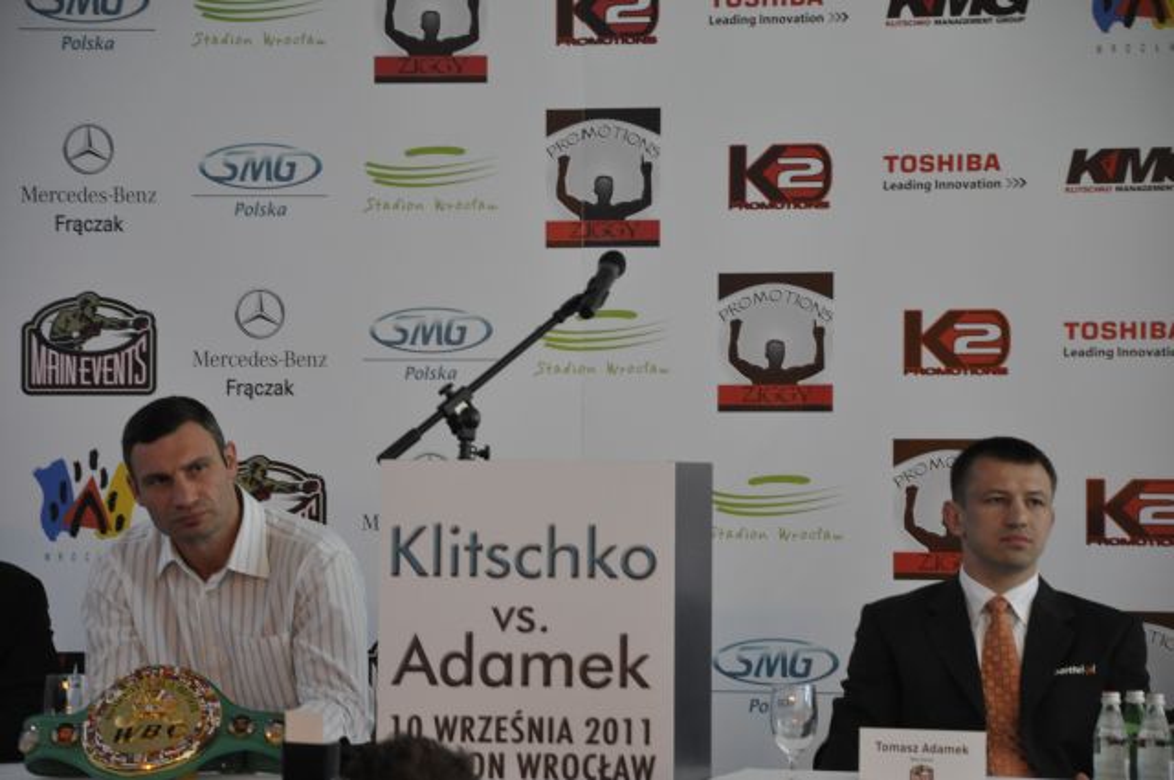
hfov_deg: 13.1
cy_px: 390
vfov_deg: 8.7
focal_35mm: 158
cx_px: 587
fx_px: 5130
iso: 1600
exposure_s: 1/80
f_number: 5.6
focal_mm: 105
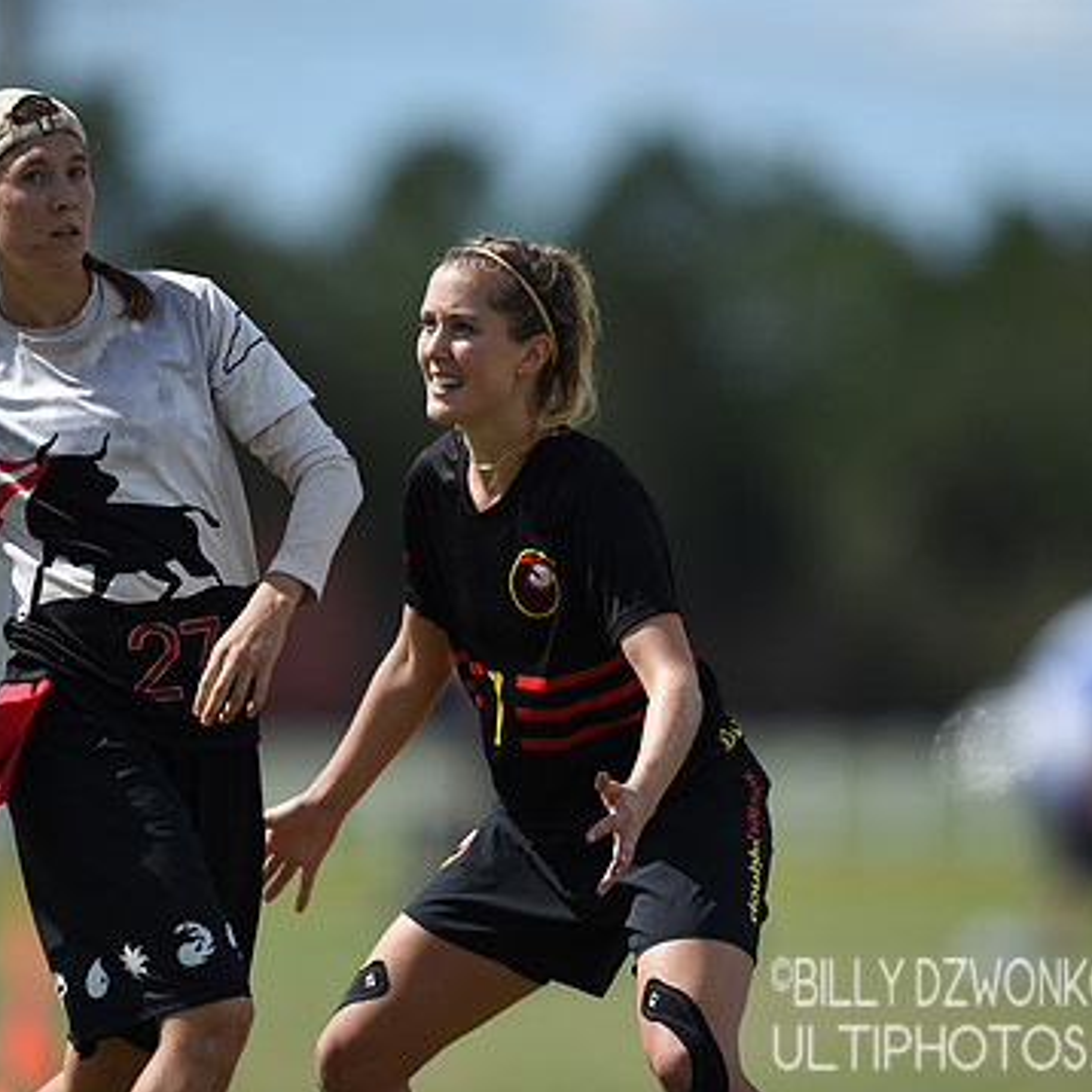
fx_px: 19630
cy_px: 519
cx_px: 577
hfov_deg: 3.2
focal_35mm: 550
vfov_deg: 3.2
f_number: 2.8
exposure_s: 1/5000
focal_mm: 400
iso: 200
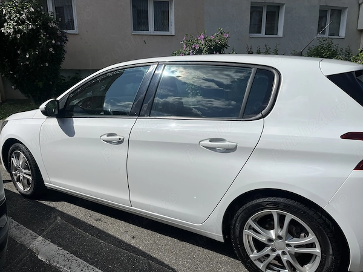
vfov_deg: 53.1
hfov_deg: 67.3
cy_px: 136
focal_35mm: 26
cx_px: 182
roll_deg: +0.2
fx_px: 273
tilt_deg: -14.1
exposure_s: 1/9091
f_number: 1.6
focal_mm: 5.1
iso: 50
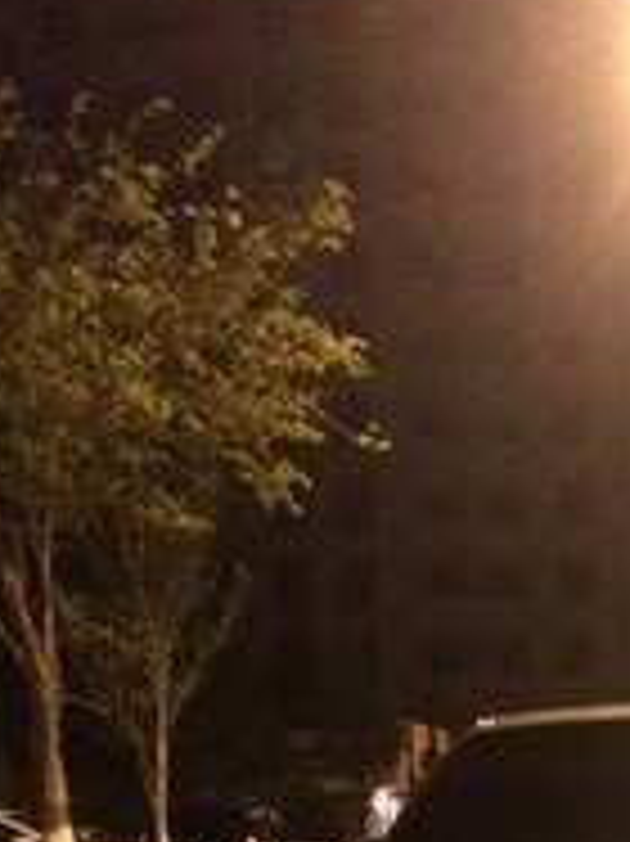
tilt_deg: -7.9
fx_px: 1871
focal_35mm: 77
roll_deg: +1.0
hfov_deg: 18.4
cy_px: 1049
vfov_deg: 23.0
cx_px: 693
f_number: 2.2
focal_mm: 4.15
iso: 400
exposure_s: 1/17
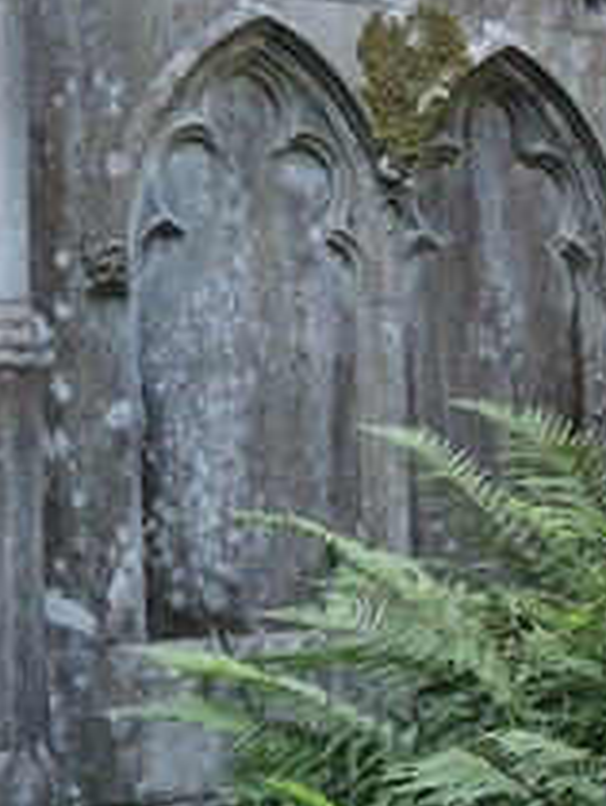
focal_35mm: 100
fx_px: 2329
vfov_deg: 19.5
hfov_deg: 14.7
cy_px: 184
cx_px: 54
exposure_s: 1/60
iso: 80
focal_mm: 7.6
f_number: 2.2
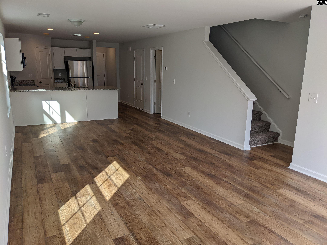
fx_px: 255
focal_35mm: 27
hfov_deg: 65.3
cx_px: 164
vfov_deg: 51.4
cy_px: 122
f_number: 1.73
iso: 40
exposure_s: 1/419
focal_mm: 4.38
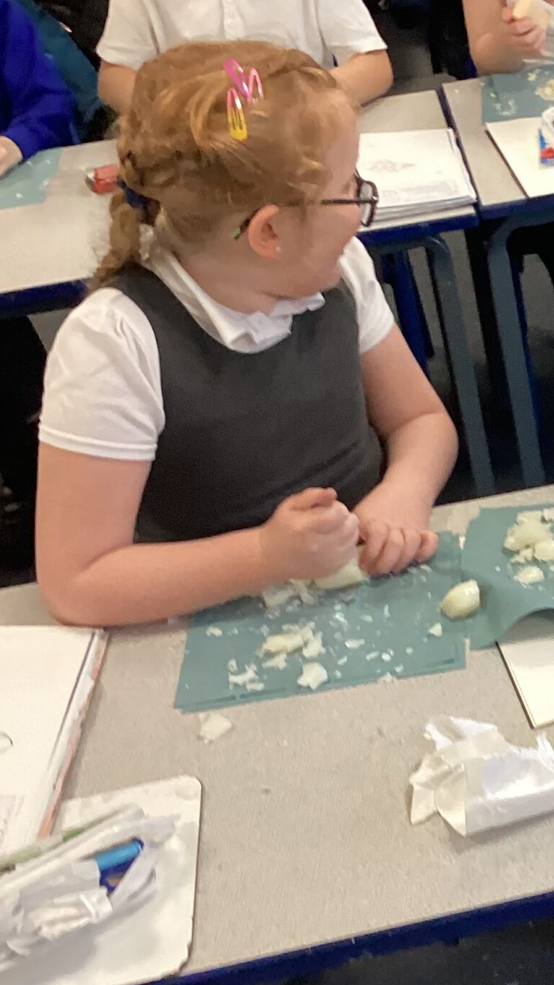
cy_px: 492
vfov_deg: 33.3
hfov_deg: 18.1
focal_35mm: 63
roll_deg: +7.8
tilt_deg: -34.0
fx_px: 1645
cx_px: 673
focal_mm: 3.3
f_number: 2.4
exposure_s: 1/60
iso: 160
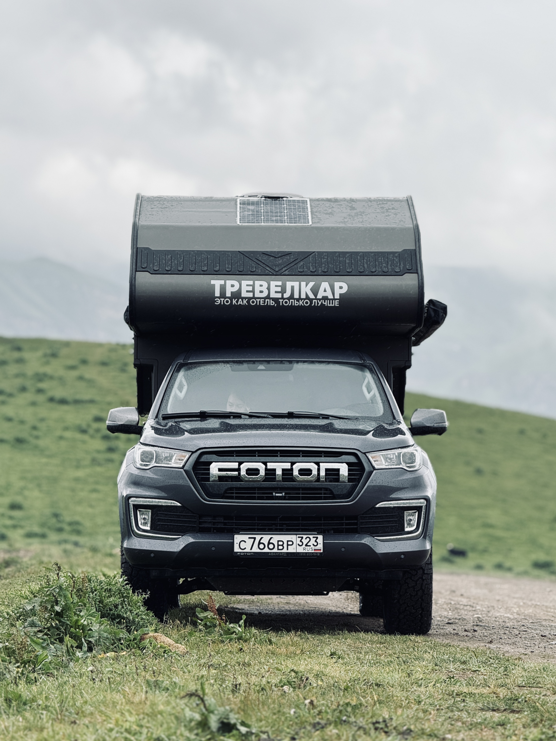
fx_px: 2570
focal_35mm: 120
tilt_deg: -1.2
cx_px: 278
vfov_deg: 16.4
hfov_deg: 12.3
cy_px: 370
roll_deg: -1.6
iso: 64
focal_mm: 15.66
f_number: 2.8
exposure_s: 1/461
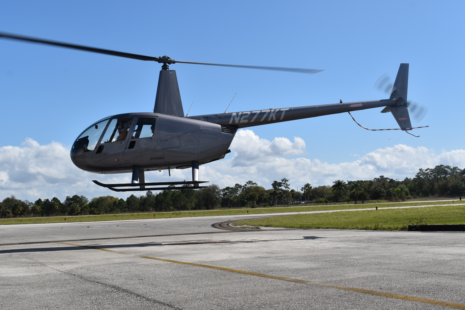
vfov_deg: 28.1
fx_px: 620
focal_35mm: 48
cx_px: 232
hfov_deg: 41.1
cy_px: 155
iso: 100
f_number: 10
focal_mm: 32
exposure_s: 1/400
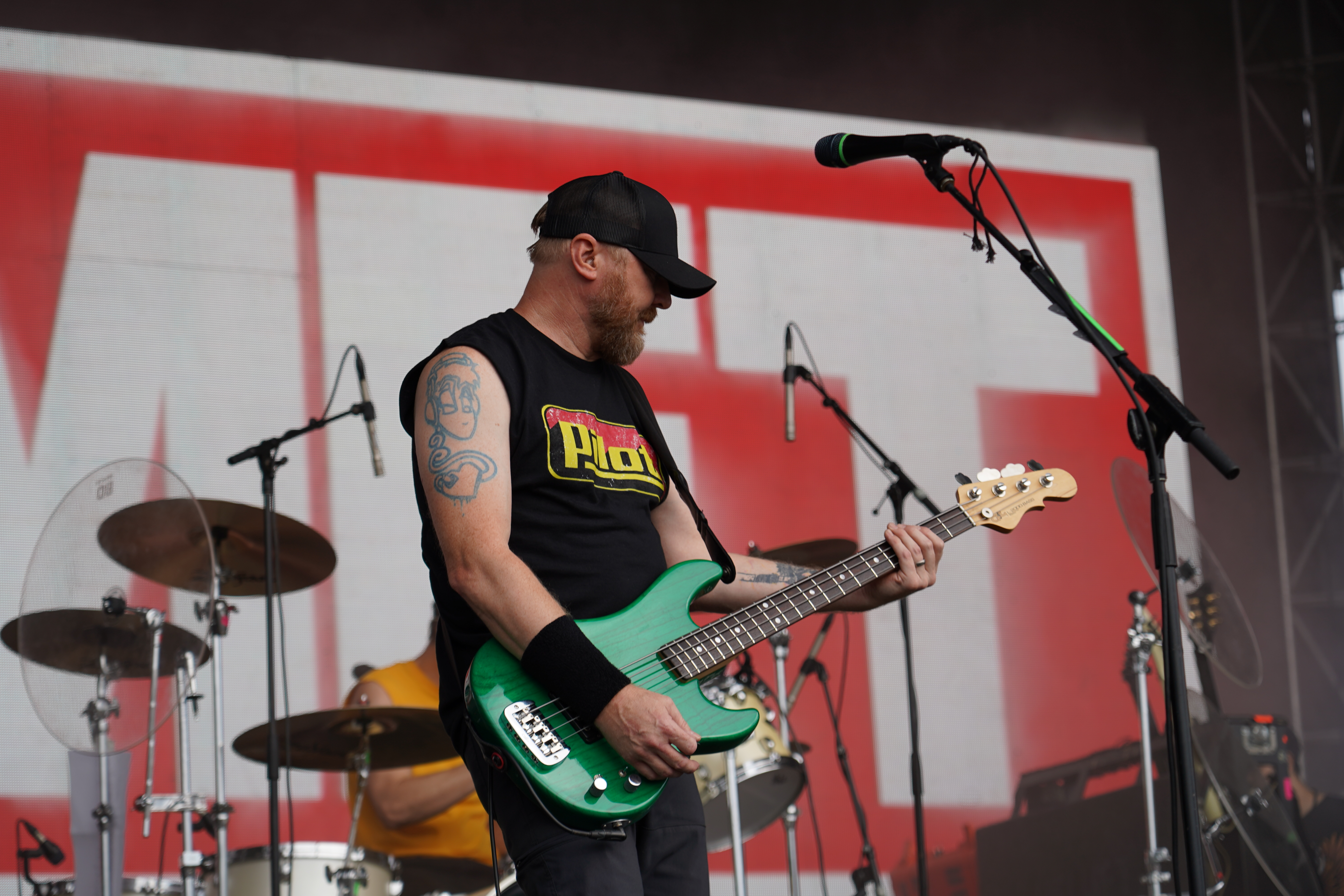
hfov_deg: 19.5
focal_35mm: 105
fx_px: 3920
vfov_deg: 13.0
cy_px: 448
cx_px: 672
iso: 100
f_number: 4.5
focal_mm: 105
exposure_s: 1/200
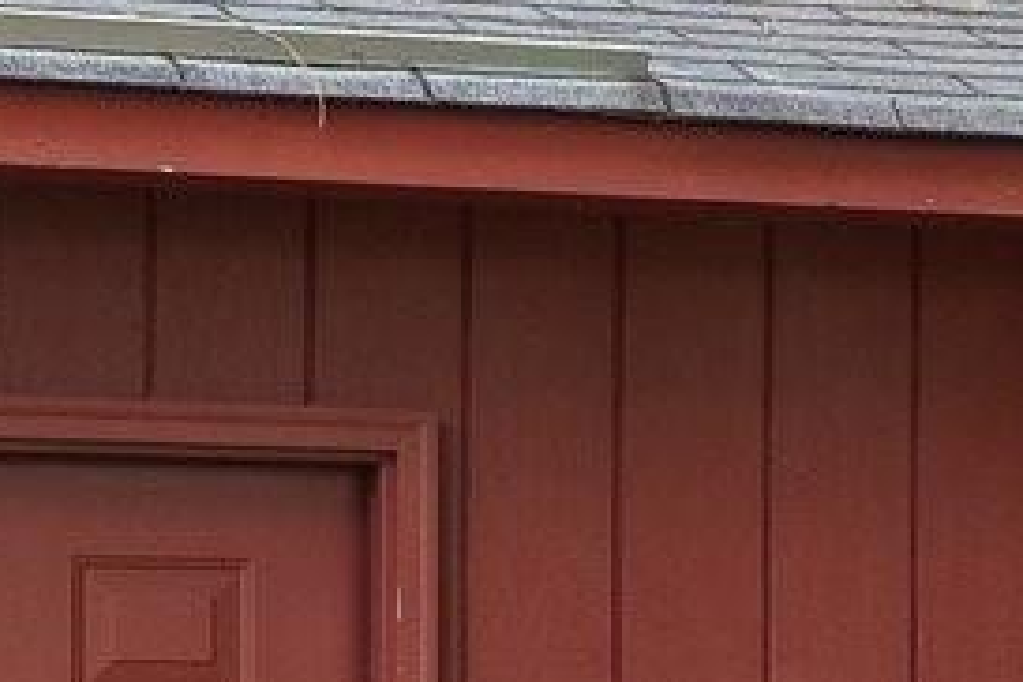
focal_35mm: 225
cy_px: 1137
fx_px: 6393
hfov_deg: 9.0
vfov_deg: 6.0
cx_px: 1237
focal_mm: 20
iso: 250
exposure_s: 1/30
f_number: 8
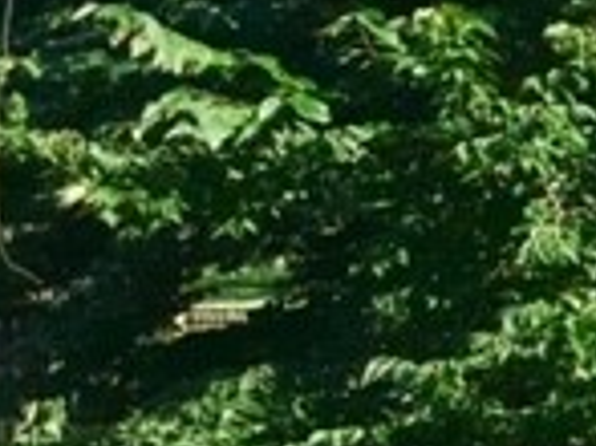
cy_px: 300
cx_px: 1285
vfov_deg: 11.0
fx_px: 2322
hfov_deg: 12.4
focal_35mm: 135
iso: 25
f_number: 2.4
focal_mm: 3.3
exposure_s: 1/491
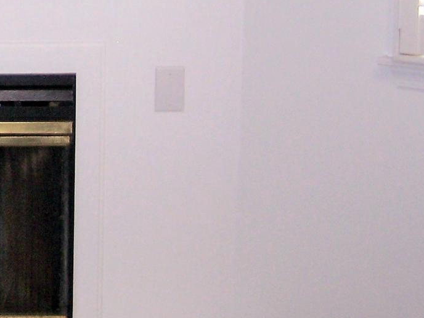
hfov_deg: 16.5
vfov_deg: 12.9
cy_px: -22
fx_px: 1385
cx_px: -124
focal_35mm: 113
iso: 140
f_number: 2.8
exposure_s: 1/60
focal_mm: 6.3
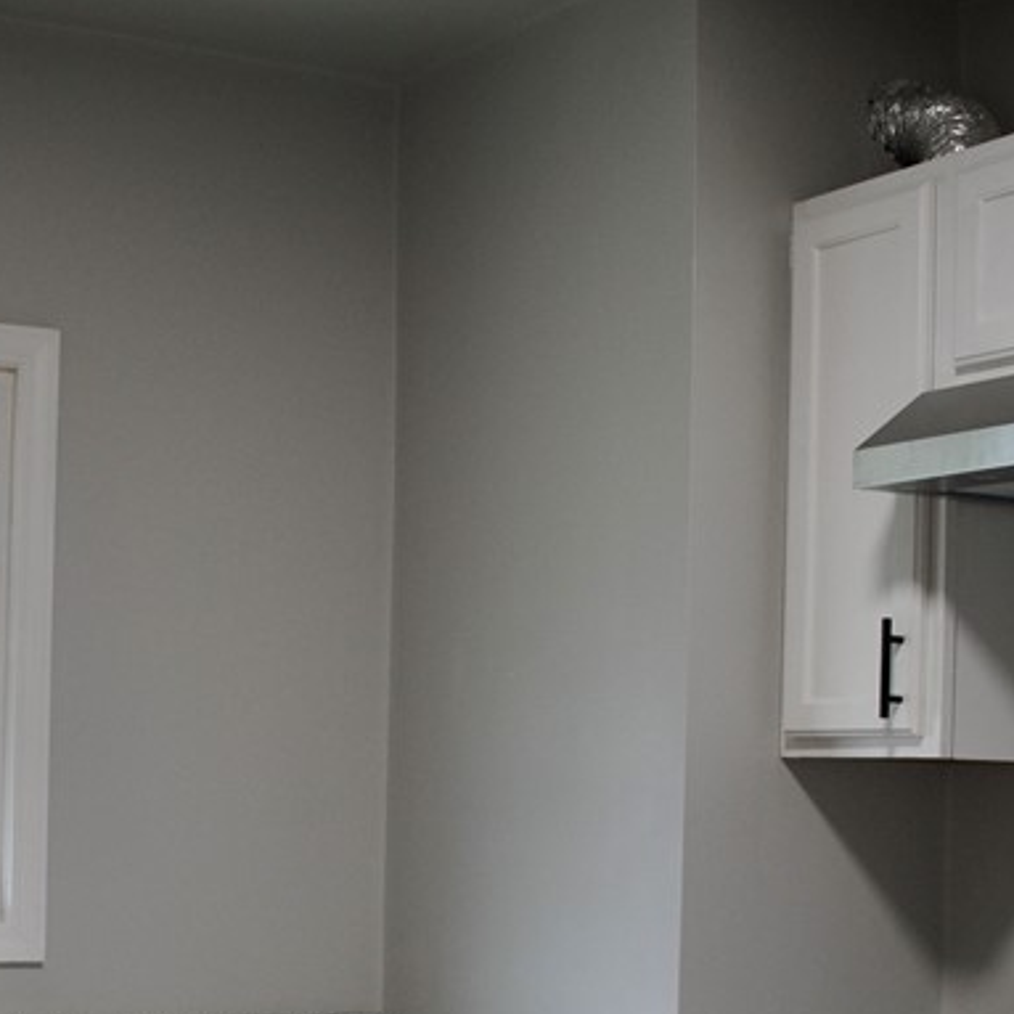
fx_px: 2154
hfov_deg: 26.0
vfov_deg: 25.9
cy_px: 847
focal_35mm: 65
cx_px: 210
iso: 200
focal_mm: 18
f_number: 3.5
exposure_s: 1/30
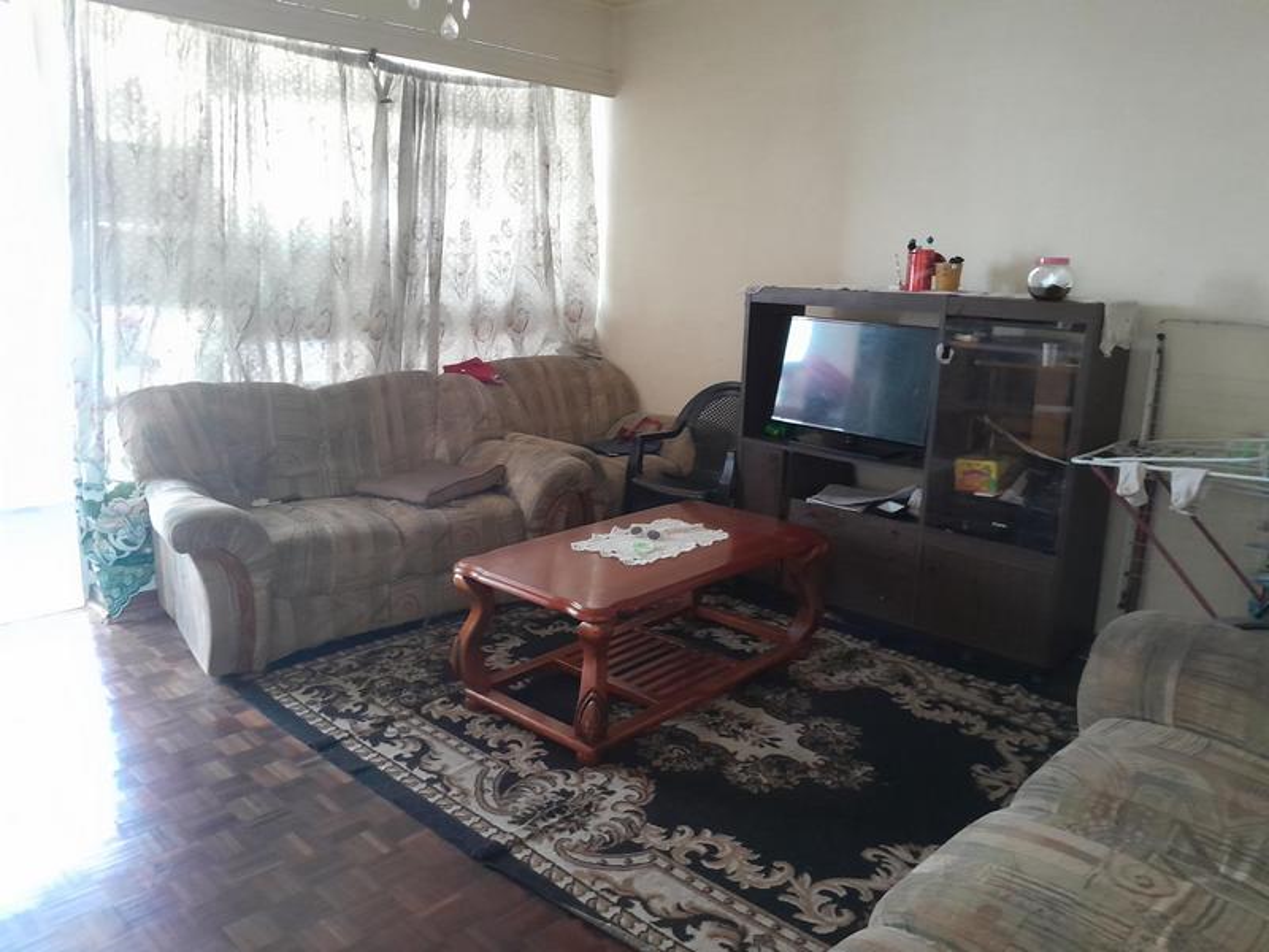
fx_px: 953
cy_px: 476
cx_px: 634
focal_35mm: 26
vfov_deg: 53.1
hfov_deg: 67.3
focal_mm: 3.98
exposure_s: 1/20
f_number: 1.8
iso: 800
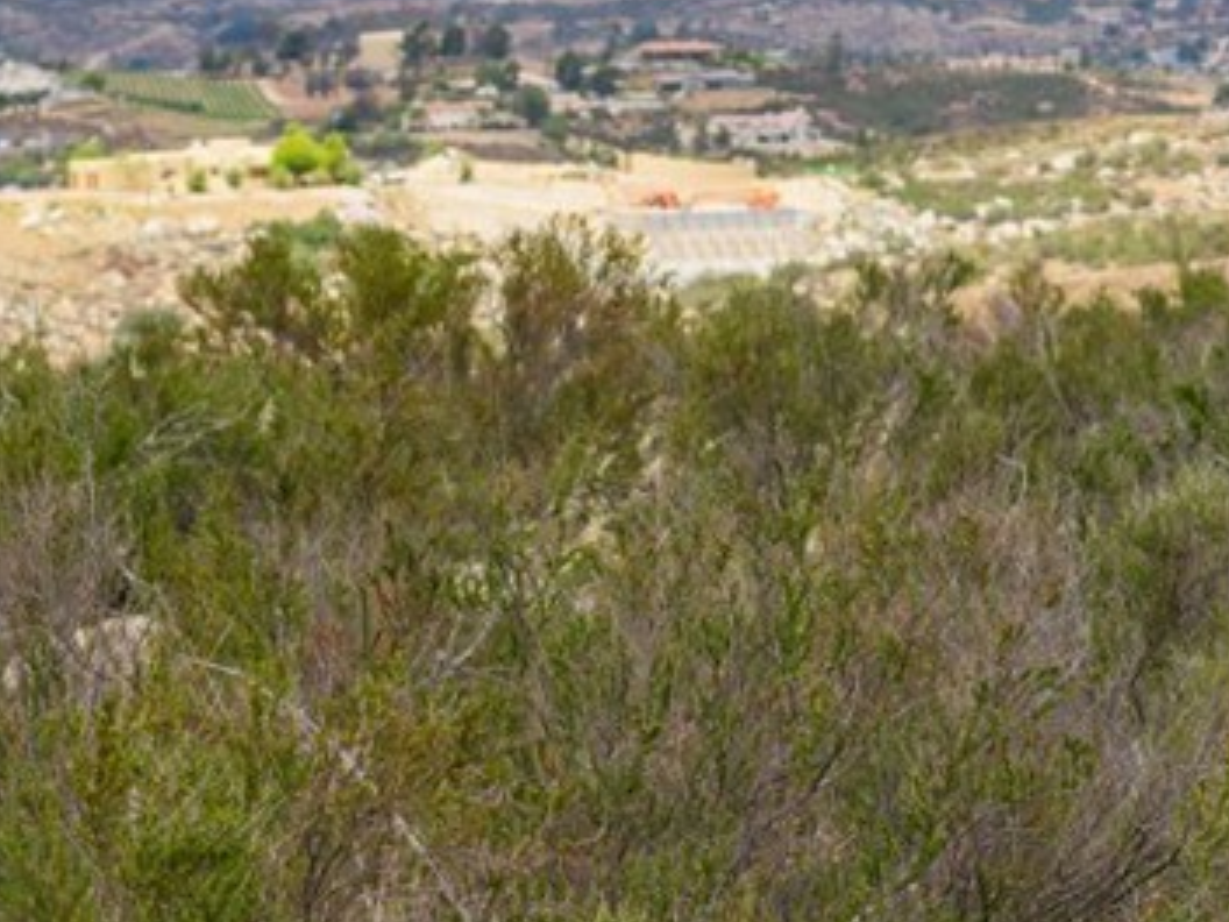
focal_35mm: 210
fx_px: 7456
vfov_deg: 7.1
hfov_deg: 9.4
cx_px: 150
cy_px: 808
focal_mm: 75
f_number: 5.6
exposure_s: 1/200
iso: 100
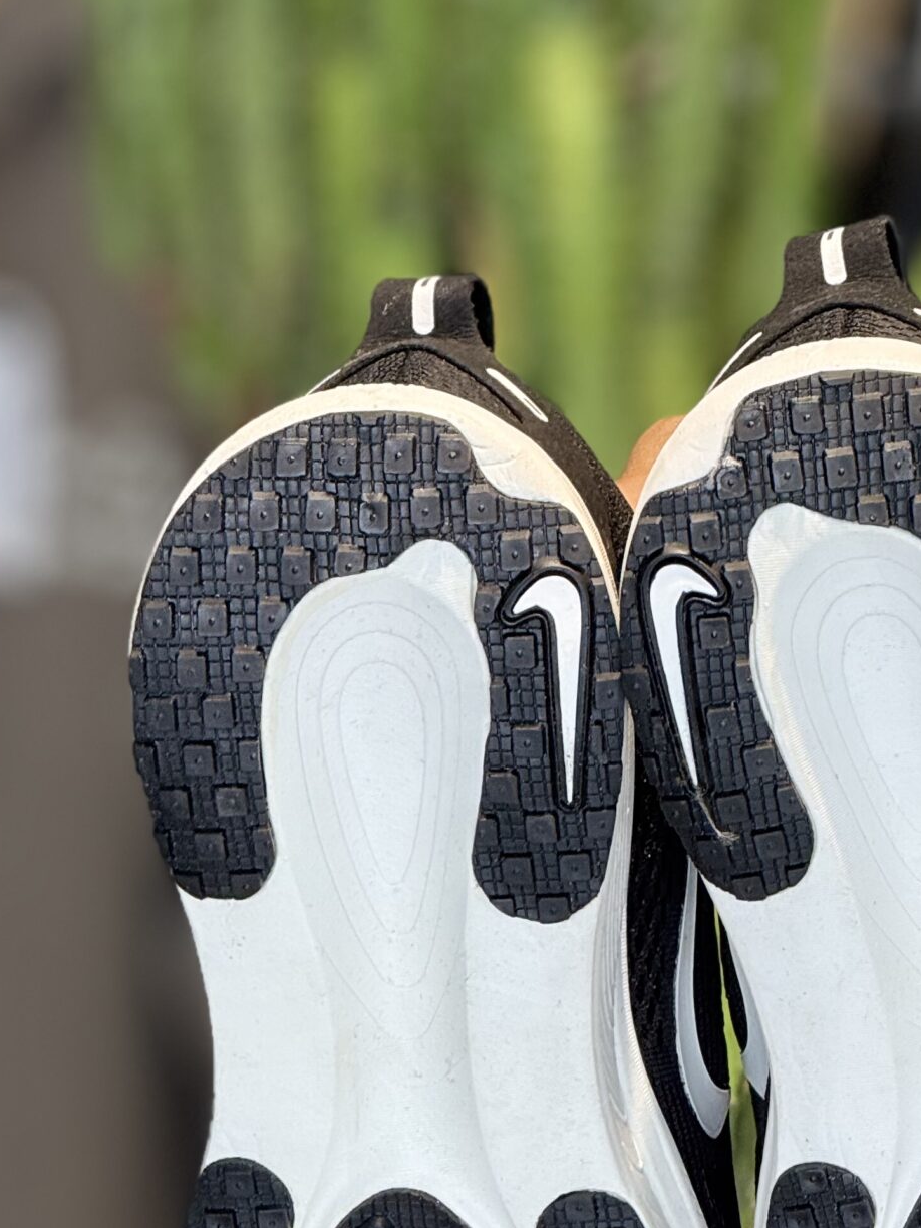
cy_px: 1087
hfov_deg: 5.9
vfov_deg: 7.9
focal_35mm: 251
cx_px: 740
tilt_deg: -14.2
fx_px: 8904
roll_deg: -1.1
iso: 80
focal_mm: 15.66
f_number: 2.8
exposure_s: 1/100
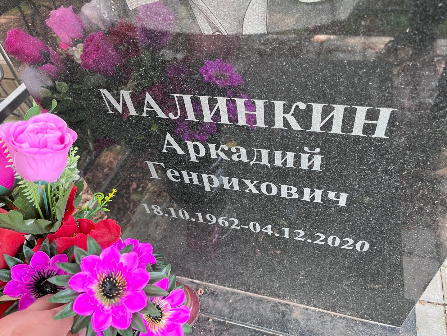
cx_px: 224
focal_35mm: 26
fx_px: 336
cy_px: 168
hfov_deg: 67.3
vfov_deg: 53.1
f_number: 1.6
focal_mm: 5.1
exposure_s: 1/74
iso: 125
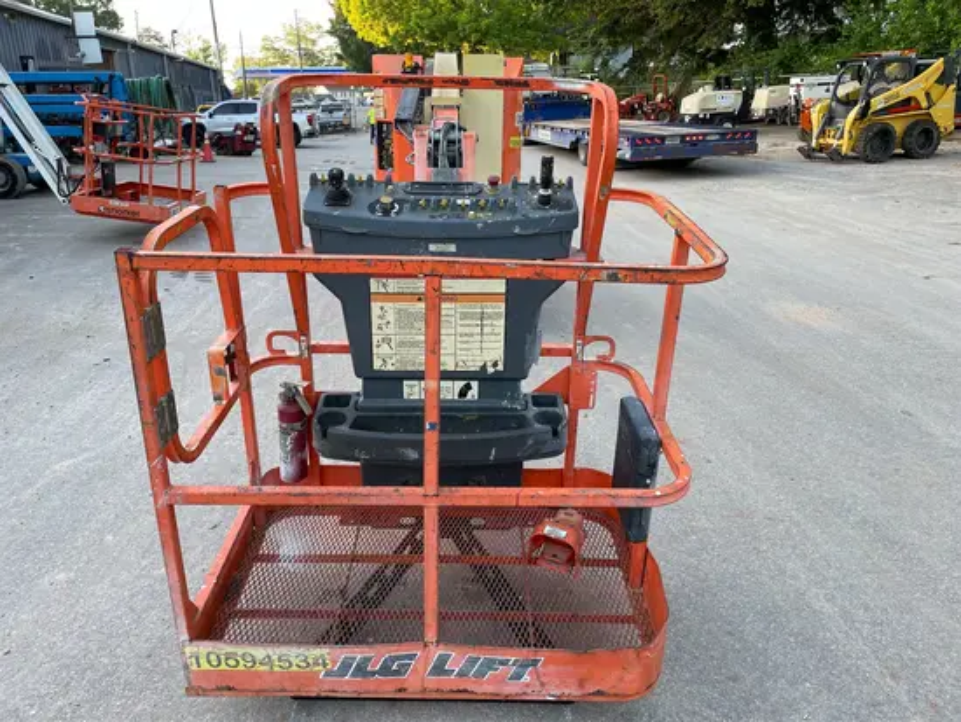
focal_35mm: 26
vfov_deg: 53.1
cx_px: 480
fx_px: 722
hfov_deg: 67.3
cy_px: 361
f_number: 1.6
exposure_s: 1/121
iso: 50
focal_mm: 4.2
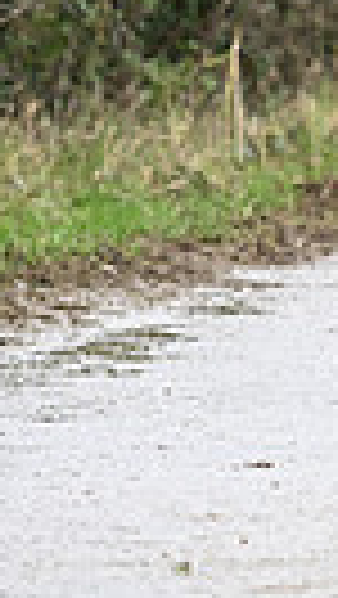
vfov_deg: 3.8
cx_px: 906
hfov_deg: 2.1
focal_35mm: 571
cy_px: -236
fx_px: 9081
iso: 1400
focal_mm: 125
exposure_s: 1/1000
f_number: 4
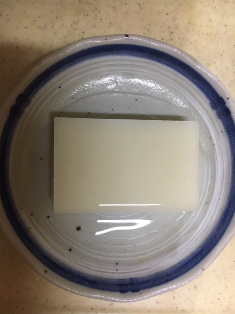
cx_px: 118
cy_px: 157
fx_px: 262
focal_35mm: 29
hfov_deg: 48.2
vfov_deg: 61.7
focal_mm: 4.15
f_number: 2.2
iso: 160
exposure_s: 1/30
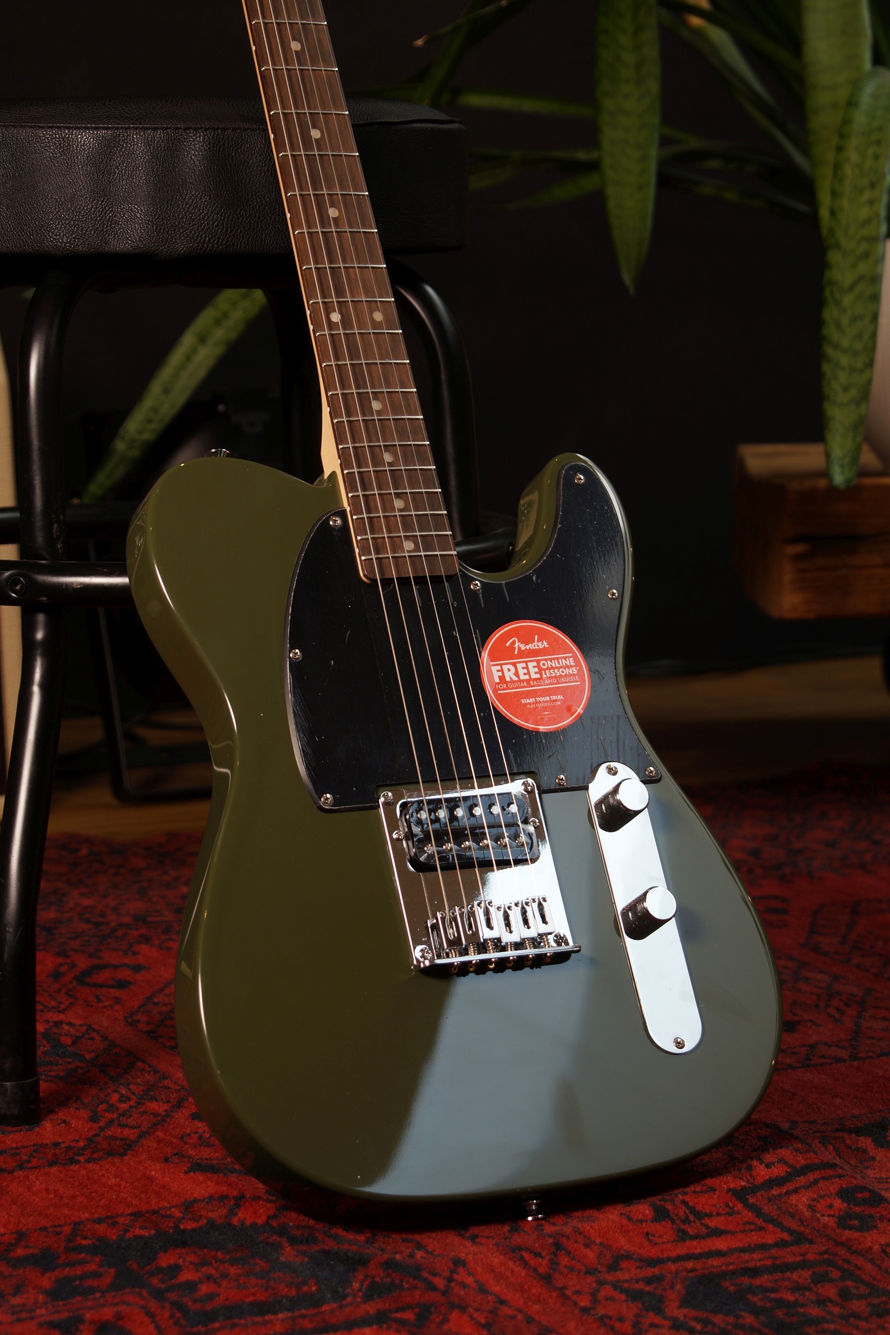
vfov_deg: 22.6
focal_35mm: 90
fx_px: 3337
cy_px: 668
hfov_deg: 15.2
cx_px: 445
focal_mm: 60
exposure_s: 1/15
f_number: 5.6
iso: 100
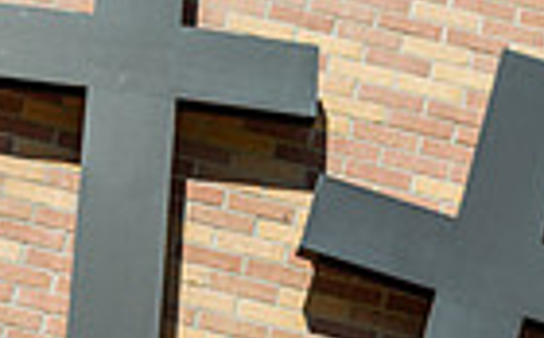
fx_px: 2576
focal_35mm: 174
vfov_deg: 7.1
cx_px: 85
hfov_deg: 12.0
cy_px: 808
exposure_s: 1/125
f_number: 11
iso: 100
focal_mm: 53
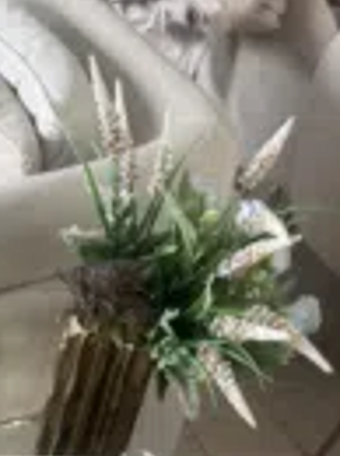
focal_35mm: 74
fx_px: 972
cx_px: 42
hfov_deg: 19.5
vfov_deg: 22.5
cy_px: 645
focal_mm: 6.76
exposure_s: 1/77
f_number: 1.78
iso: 200
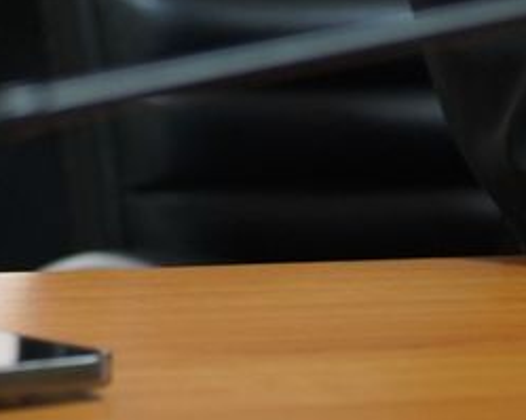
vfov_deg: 3.8
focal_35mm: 396
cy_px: -596
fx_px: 6162
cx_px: -1036
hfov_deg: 4.7
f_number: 1.2
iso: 800
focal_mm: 50
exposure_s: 1/500
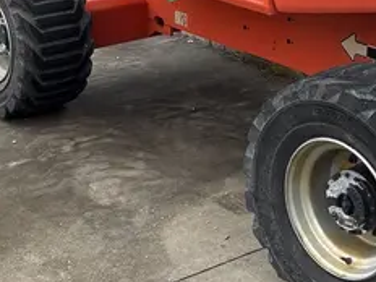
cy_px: -36
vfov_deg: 17.3
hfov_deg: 23.8
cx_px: 230
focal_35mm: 82
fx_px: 891
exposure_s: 1/1263
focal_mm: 5.96
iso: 50
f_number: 1.6
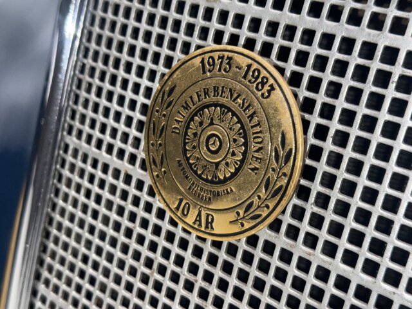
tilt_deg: -24.4
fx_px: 571
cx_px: 206
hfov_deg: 39.7
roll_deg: -8.6
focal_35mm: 48
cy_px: 154
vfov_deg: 30.3
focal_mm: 6.76
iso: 50
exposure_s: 1/44
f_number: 1.78
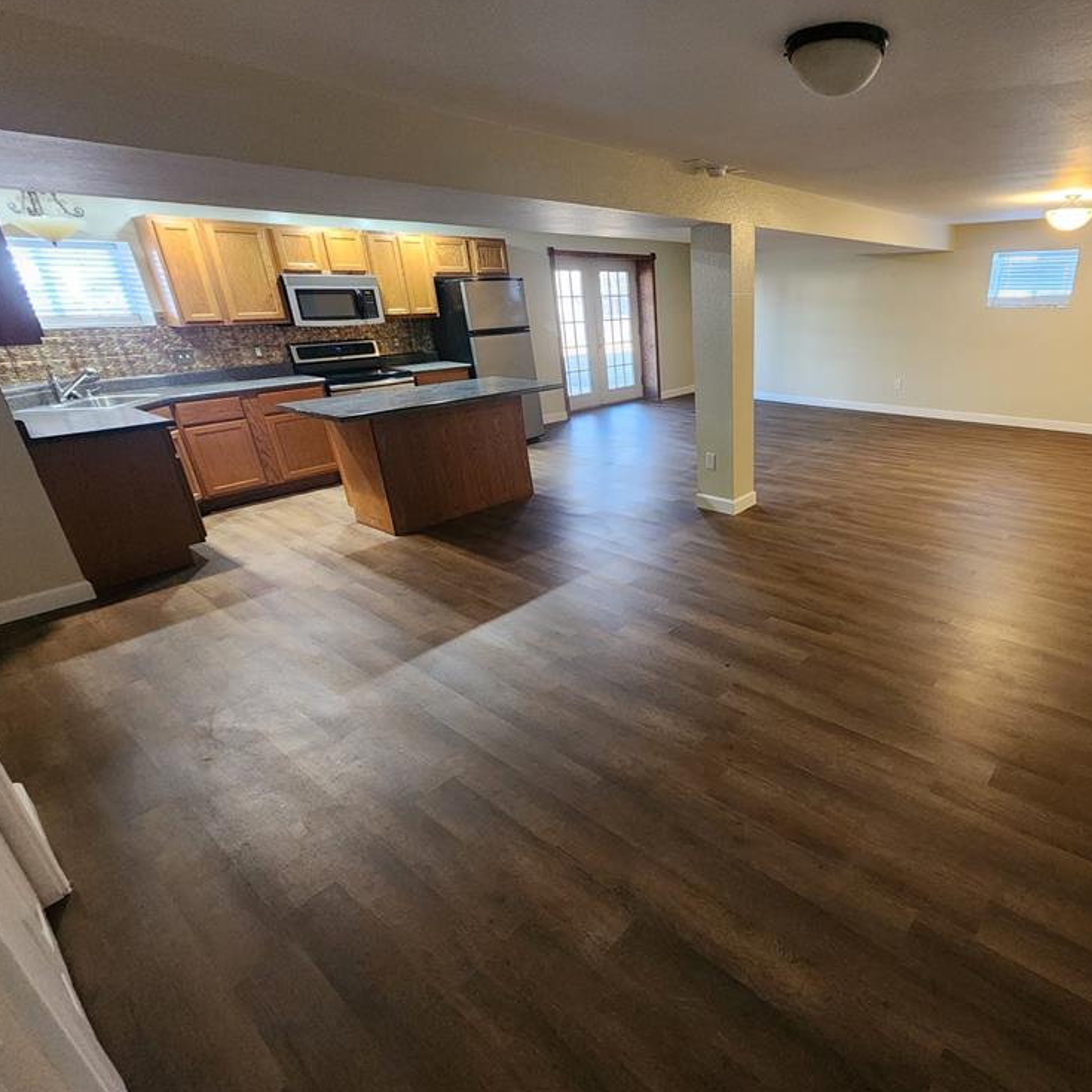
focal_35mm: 16
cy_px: 551
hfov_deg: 84.4
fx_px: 571
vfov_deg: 87.4
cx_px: 728
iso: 640
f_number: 2.2
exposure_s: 1/30
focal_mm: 2.2
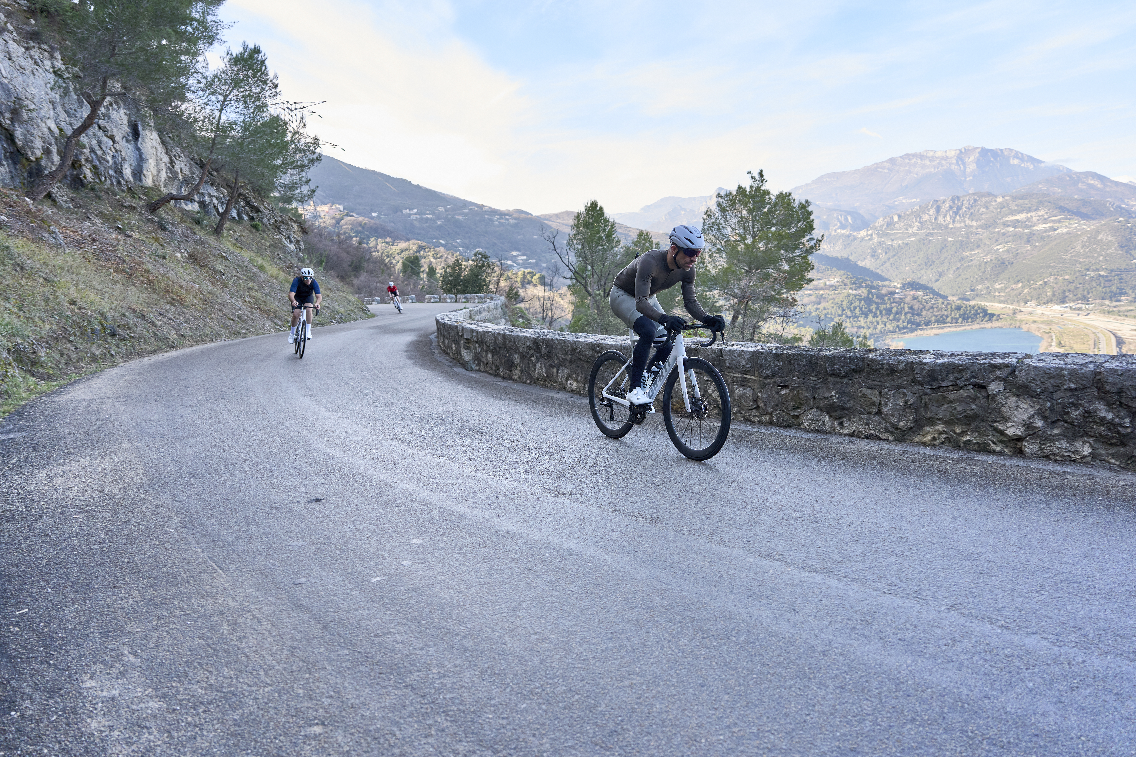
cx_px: 568
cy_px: 378
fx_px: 757
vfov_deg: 53.1
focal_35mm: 24
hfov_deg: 73.7
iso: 400
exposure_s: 1/1000
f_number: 2.8
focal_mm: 24
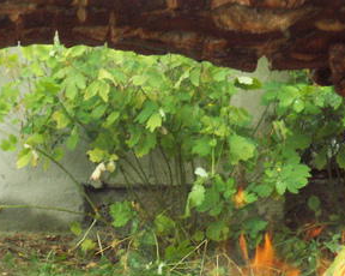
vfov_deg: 6.6
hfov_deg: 8.3
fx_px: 2367
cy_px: -10
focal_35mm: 232
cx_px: 162
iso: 160
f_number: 3.5
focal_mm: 17.43
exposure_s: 1/40
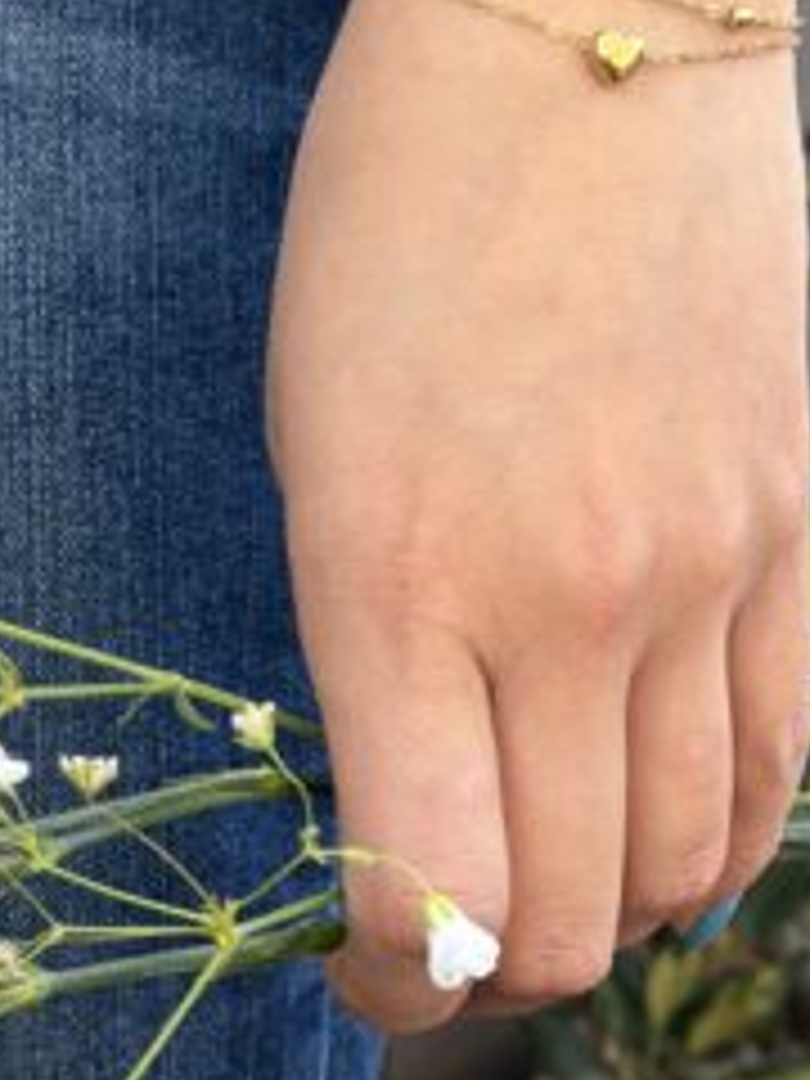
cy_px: 351
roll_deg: +1.3
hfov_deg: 18.4
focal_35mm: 80
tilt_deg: -7.9
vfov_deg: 24.3
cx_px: 351
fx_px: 2496
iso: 64
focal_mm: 6.76
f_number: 1.78
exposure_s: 1/481
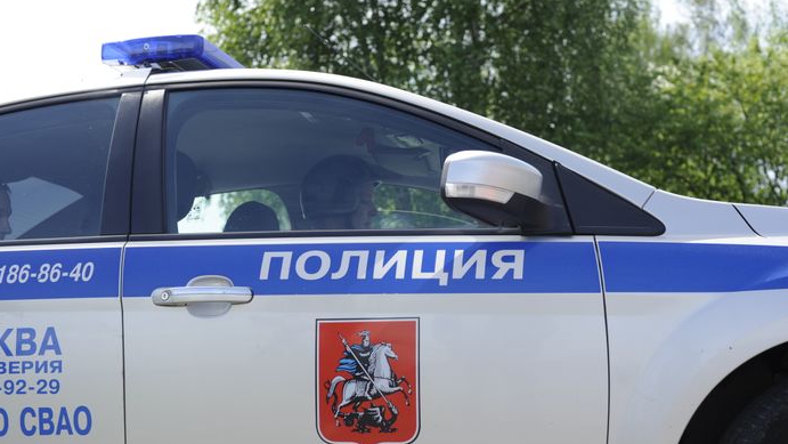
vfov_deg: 22.6
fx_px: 1108
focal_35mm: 53
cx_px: 396
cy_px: 258
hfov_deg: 39.2
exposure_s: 1/640
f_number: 5.6
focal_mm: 50
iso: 250
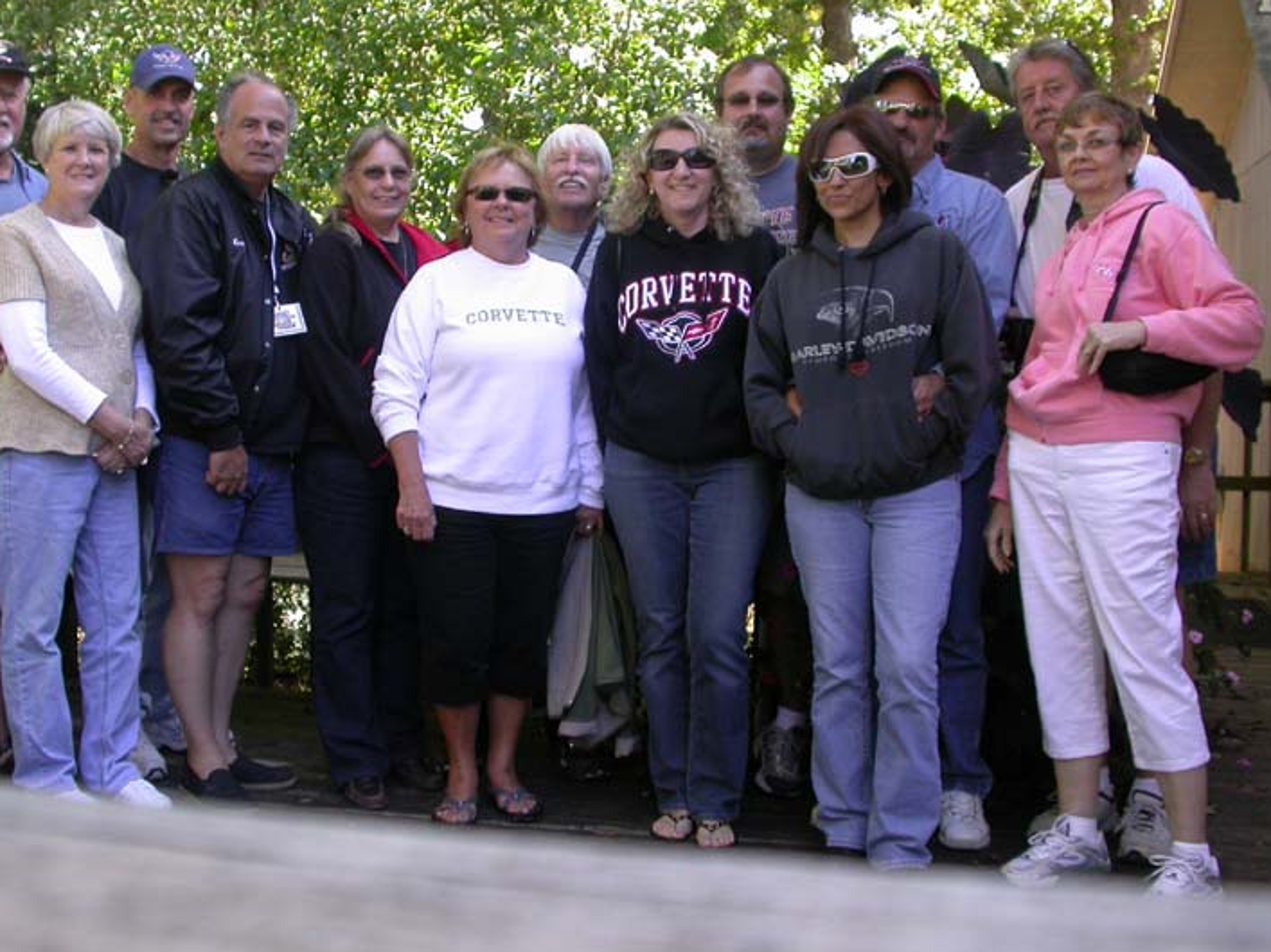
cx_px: 561
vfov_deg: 33.6
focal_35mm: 43
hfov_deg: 43.8
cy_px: 435
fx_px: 1579
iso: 100
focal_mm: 7.85
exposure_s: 1/80
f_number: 3.3
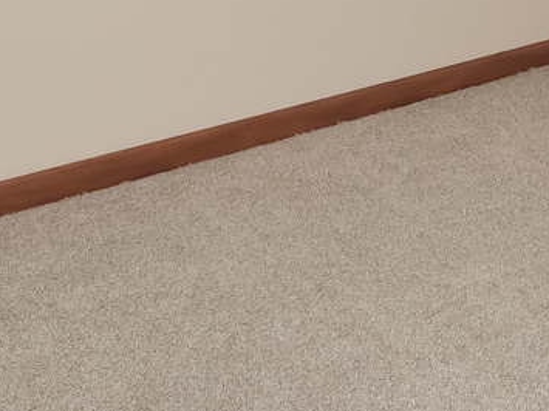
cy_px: -375
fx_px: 1252
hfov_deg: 23.4
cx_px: 578
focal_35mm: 79
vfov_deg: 15.4
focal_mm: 18
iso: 400
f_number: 8
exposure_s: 1/80
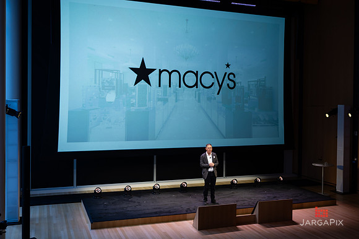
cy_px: 113
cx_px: 180
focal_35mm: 37
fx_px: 365
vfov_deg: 36.2
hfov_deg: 52.4
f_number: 3.2
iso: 160
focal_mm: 34.5
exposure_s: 1/125
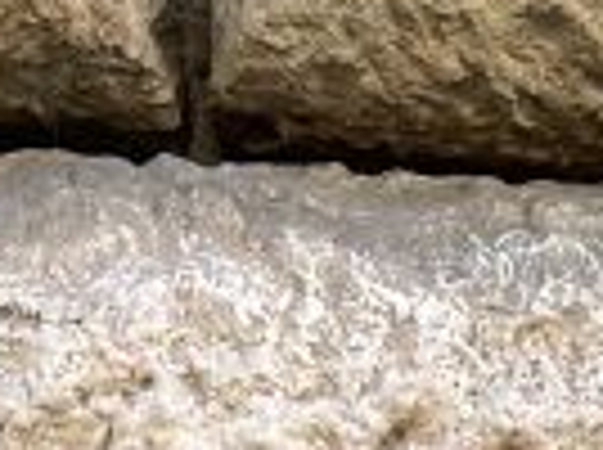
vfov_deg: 6.5
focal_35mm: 196
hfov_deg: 9.5
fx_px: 3408
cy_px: 1570
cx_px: 1184
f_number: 1.6
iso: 40
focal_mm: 5.1
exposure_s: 1/121
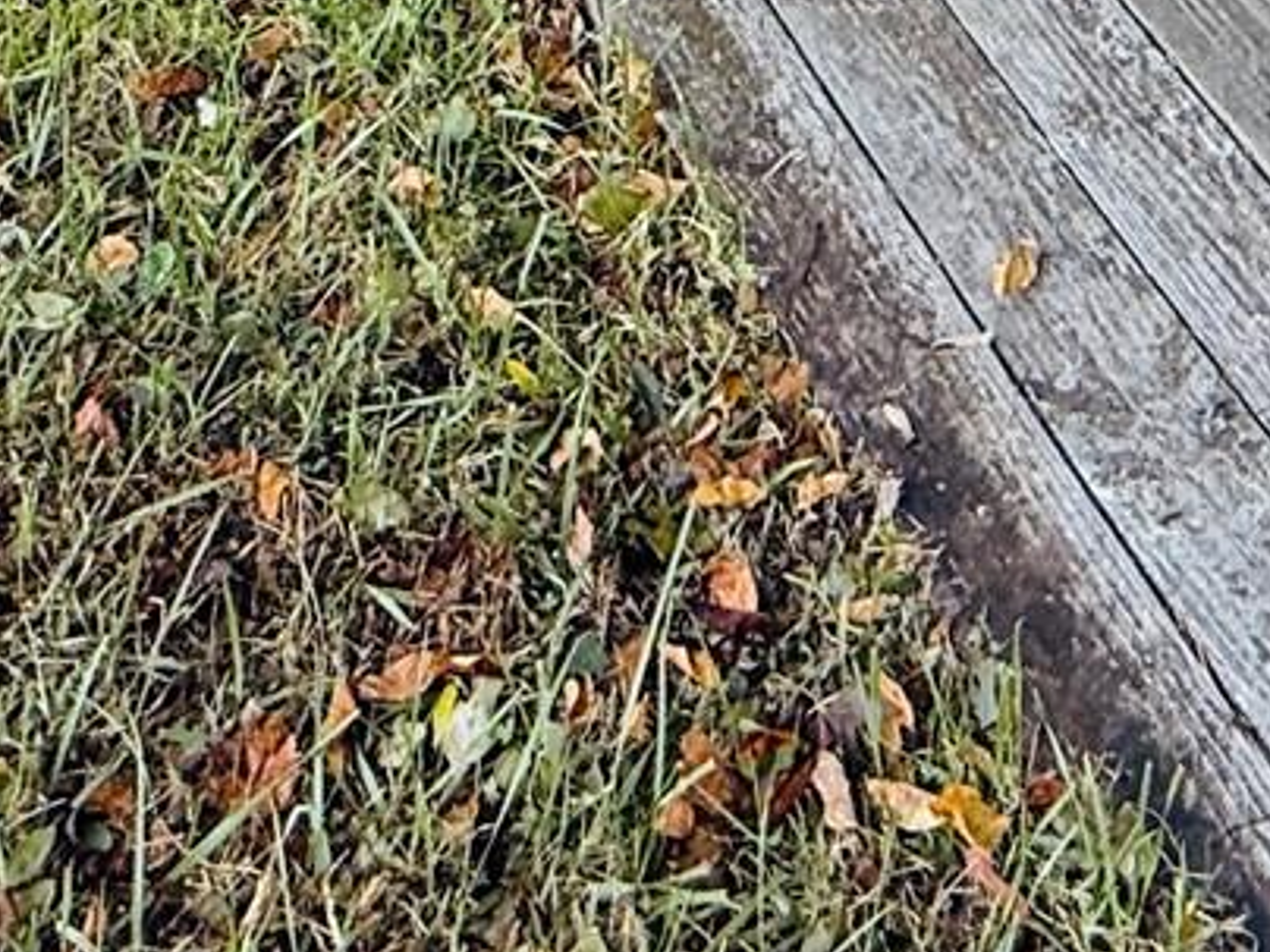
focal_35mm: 71
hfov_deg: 26.7
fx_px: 2605
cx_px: 1081
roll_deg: +2.4
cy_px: -1448
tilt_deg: -10.2
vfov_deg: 13.6
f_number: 2.2
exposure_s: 1/164
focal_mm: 2.22
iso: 64
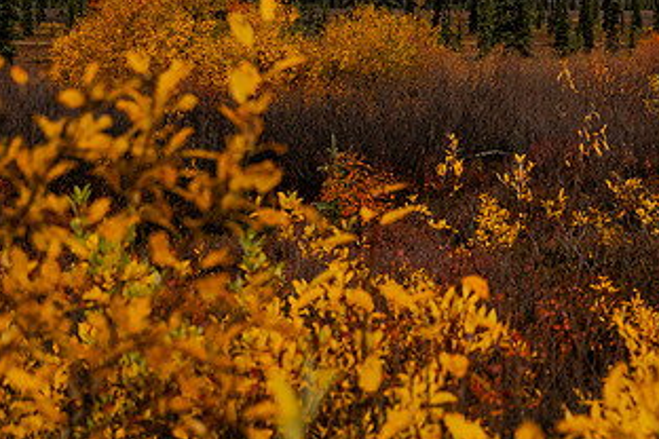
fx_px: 1428
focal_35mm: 78
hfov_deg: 25.3
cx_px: 577
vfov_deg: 17.4
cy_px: 111
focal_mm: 28
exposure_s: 1/1600
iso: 200
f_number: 2.8
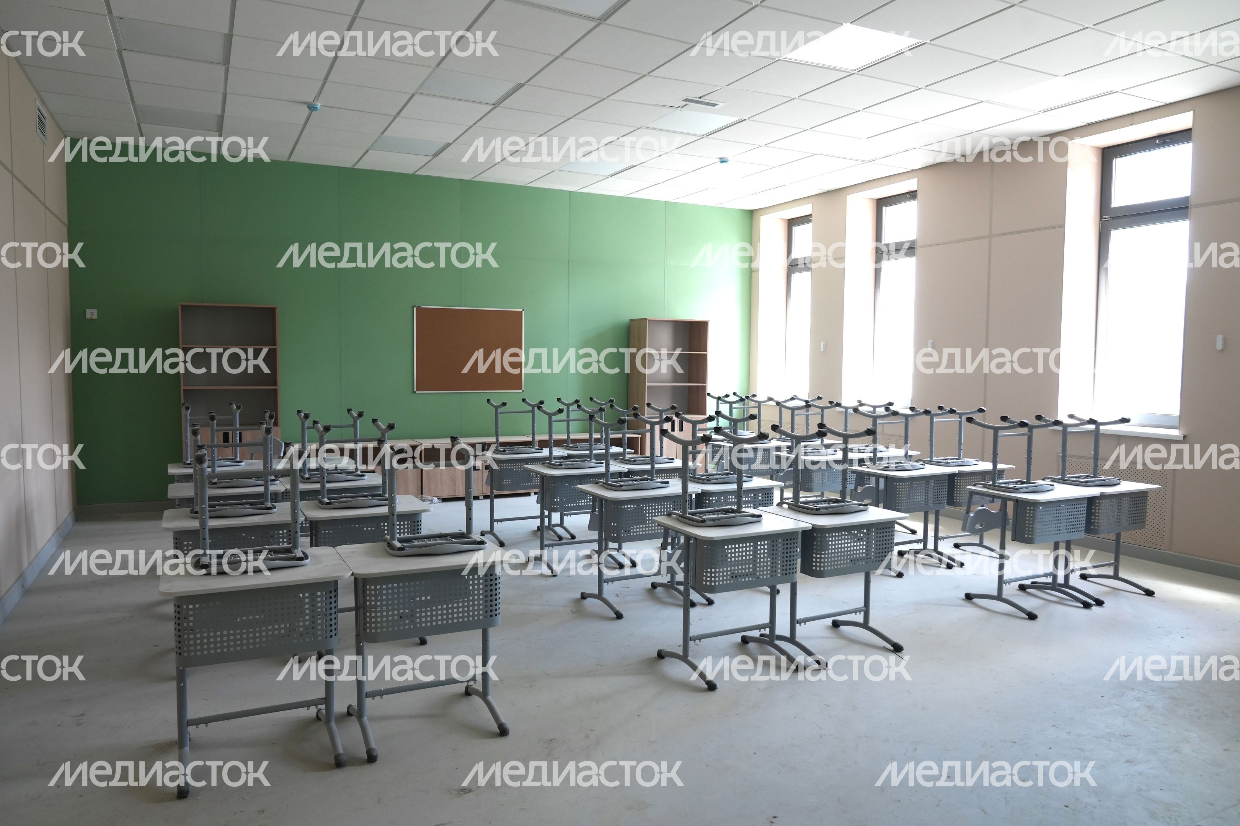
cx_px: 620
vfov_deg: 53.1
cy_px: 413
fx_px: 827
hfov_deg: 73.7
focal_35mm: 24
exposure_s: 1/160
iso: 1000
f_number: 5
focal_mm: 24
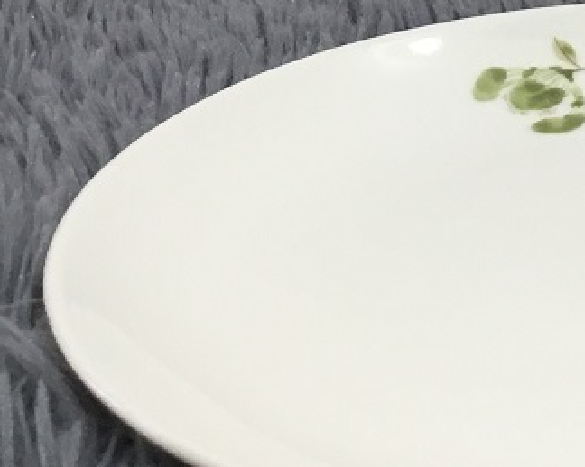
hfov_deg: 16.6
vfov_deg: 13.2
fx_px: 1939
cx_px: 650
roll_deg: +2.1
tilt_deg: -15.0
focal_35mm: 112
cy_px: -160
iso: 50
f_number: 2.4
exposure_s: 1/33
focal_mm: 3.3
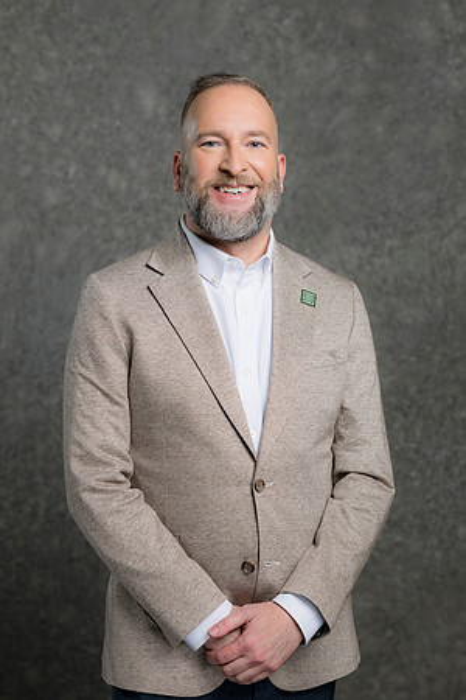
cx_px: 233
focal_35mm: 85
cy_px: 350
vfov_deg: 23.9
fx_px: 1650
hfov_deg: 16.1
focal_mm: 85
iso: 125
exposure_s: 1/200
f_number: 5
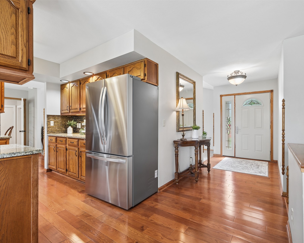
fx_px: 153
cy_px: 122
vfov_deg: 77.0
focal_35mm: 17
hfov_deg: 89.6
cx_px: 150
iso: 400
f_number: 8
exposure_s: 1/4
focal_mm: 10
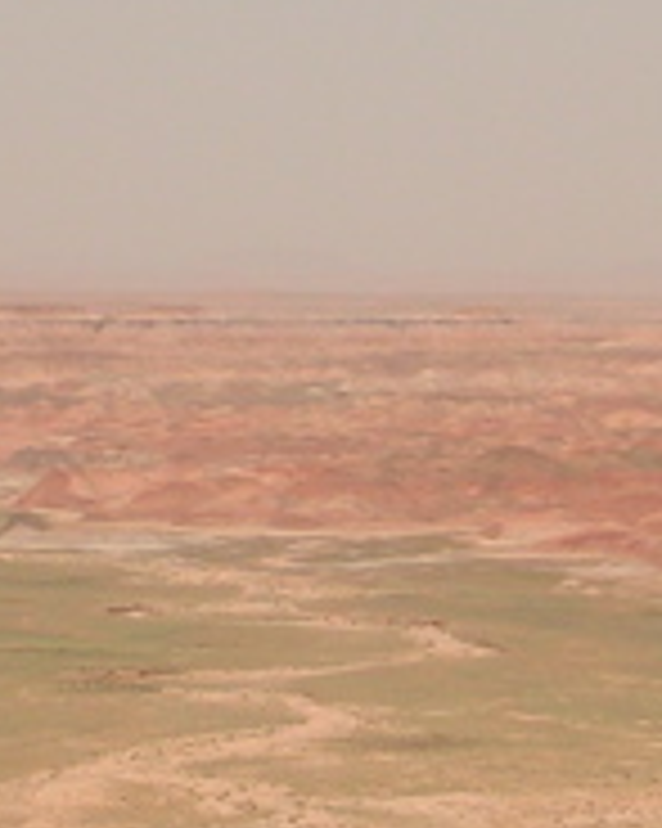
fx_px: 9584
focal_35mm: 391
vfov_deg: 4.9
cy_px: 194
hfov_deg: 4.0
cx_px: 239
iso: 50
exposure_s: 1/553
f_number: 4.9
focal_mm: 17.4
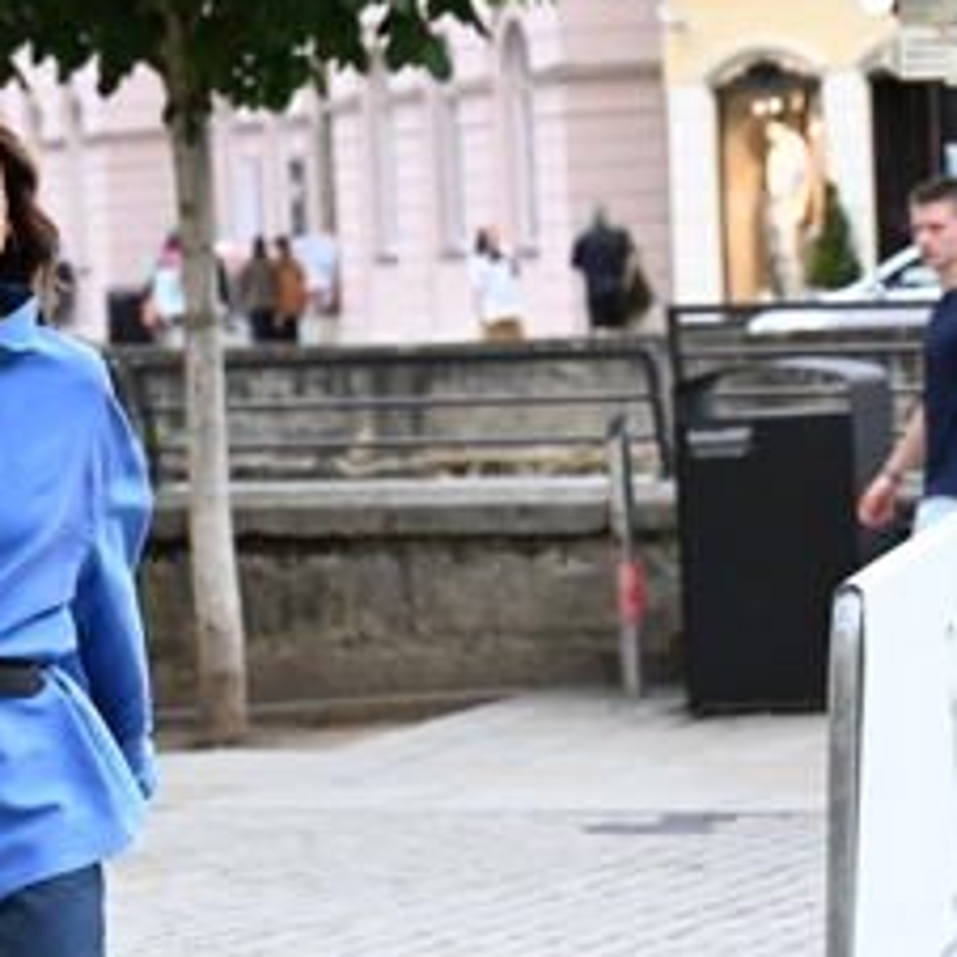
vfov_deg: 9.6
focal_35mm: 182
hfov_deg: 9.5
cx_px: -106
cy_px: 724
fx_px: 5693
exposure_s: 1/500
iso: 3200
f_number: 4.5
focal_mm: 70
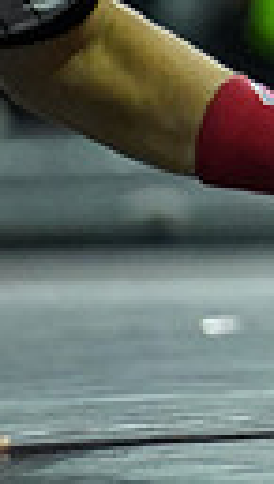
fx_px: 13629
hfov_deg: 1.1
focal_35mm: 1060
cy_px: 19
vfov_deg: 2.0
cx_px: 1021
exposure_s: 1/1250
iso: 6400
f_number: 2.8
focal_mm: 150
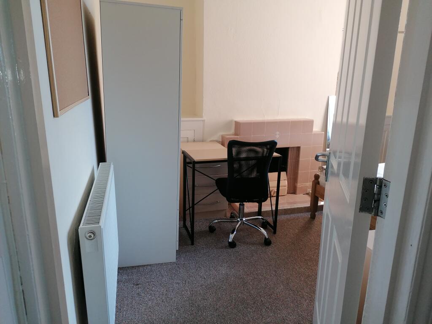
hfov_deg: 65.3
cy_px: 162
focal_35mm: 27
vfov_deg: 51.4
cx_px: 216
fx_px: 337
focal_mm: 4.75
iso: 125
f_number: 1.8
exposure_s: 1/50
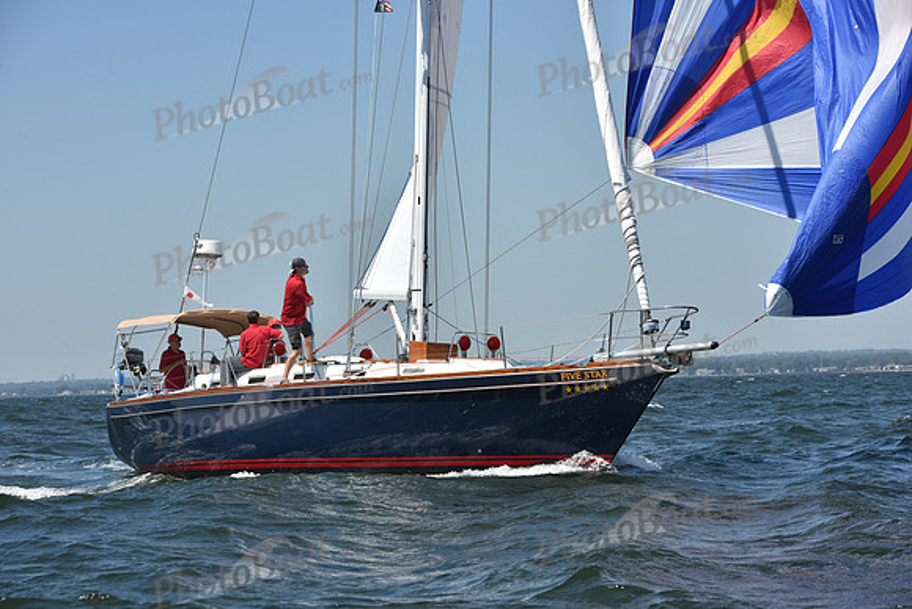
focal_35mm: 112
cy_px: 304
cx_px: 456
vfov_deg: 12.2
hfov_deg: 18.3
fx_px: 2838
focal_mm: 112
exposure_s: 1/1250
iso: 250
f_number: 8
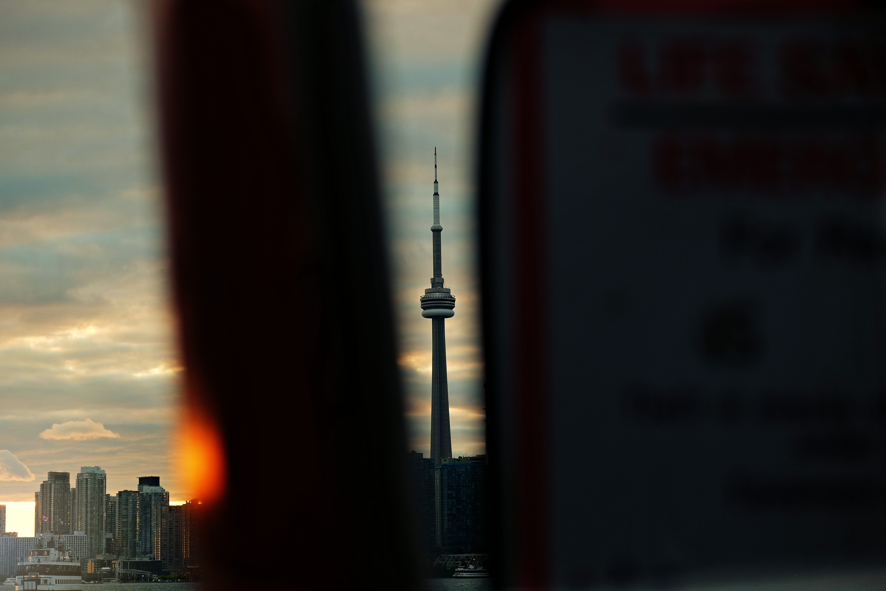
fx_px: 2043
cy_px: 296
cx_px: 443
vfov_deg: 16.5
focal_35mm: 83
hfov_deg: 24.5
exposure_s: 1/180
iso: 200
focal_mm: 55
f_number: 4
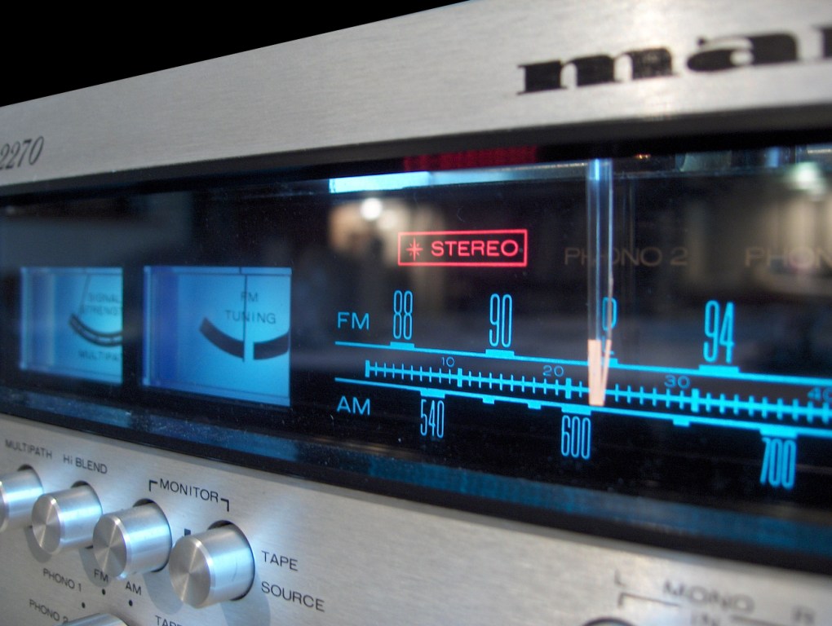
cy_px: 313
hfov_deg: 47.8
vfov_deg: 36.9
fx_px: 939
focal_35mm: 39
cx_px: 416
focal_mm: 8
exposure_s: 1/4.95
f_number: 2.8
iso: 100
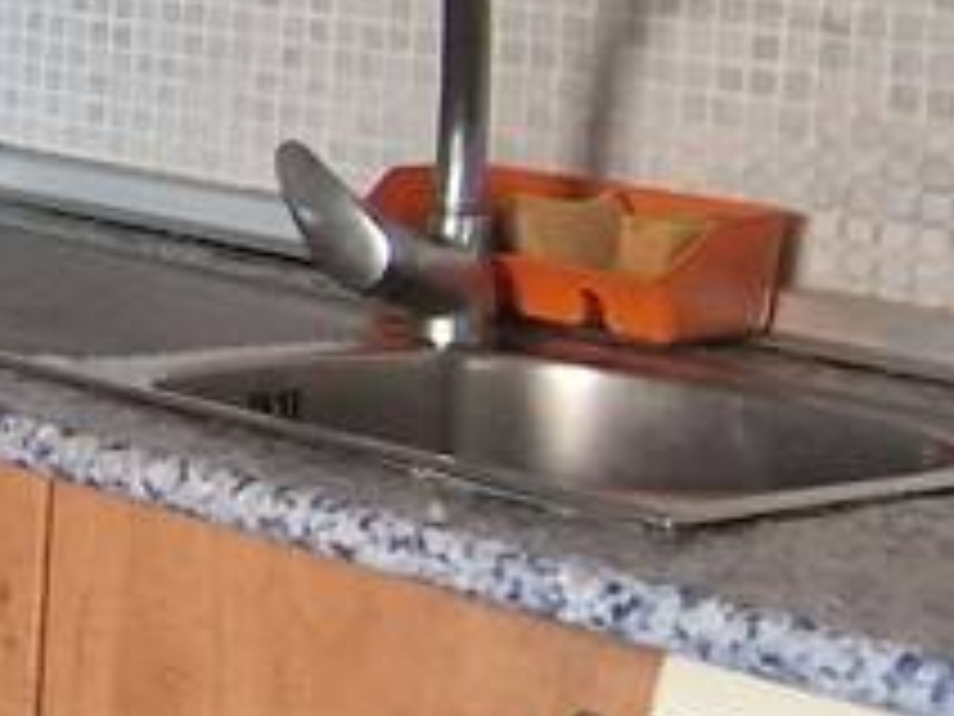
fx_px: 2535
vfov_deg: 15.6
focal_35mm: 92
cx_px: -1210
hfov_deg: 15.0
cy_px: -79
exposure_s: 1/50
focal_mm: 2.2
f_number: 2.2
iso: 400
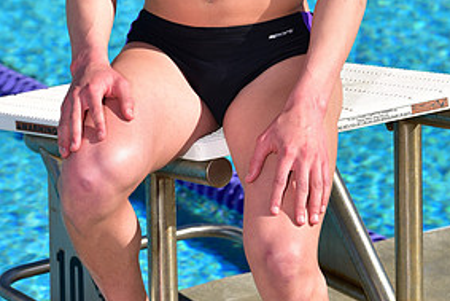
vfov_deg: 5.5
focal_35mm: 246
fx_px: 3076
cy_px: -154
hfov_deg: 8.4
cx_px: 206
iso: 64
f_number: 7.1
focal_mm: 120
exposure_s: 1/250
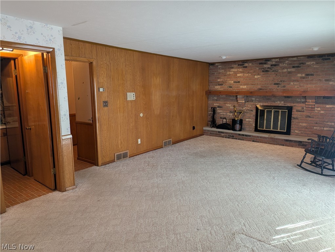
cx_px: 168
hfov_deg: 71.5
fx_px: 233
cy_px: 126
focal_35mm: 24
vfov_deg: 56.9
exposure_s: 1/24.6
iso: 109
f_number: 1.85
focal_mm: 6.81
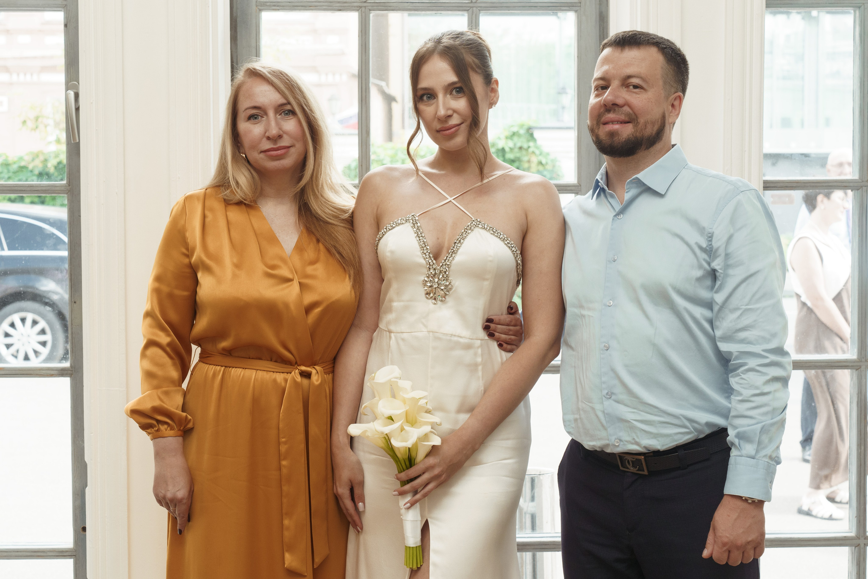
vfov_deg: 23.3
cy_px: 283
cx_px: 451
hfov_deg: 34.4
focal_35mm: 58
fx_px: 1401
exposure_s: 1/160
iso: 1000
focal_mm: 53
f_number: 6.3
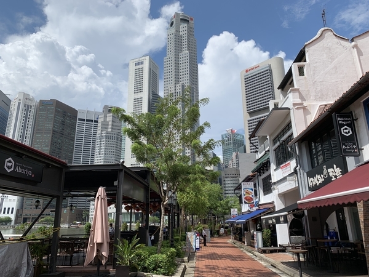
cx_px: 184
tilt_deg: +17.8
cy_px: 138
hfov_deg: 67.3
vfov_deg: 53.1
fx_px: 277
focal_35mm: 26
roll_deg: +0.5
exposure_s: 1/4098
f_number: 1.8
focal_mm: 4.25
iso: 25
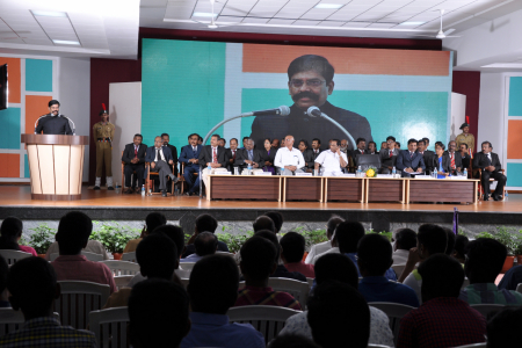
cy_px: 174
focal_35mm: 57
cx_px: 261
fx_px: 826
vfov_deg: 23.8
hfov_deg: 35.1
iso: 250
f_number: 7.1
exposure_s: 1/160
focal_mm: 38
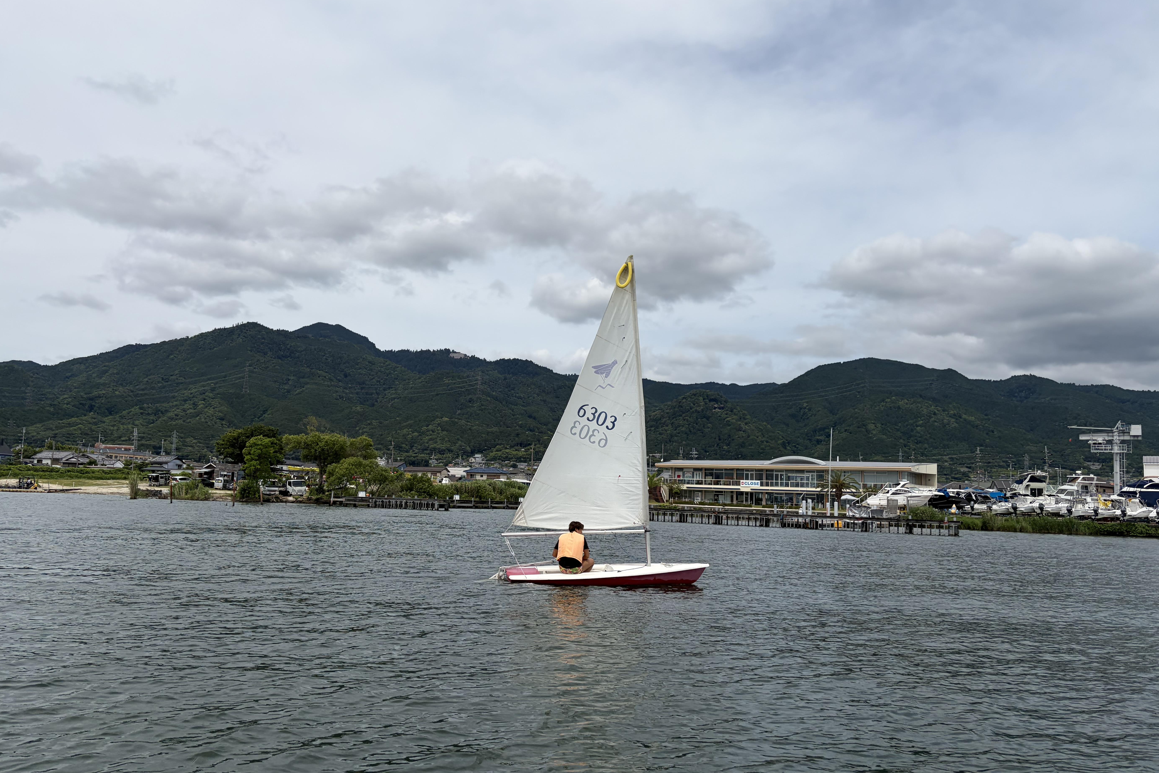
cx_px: 562
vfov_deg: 46.4
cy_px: 414
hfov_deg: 65.5
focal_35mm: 28
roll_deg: -2.9
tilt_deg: +6.2
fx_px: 901
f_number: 1.6
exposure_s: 1/7813
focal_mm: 5.96
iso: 50
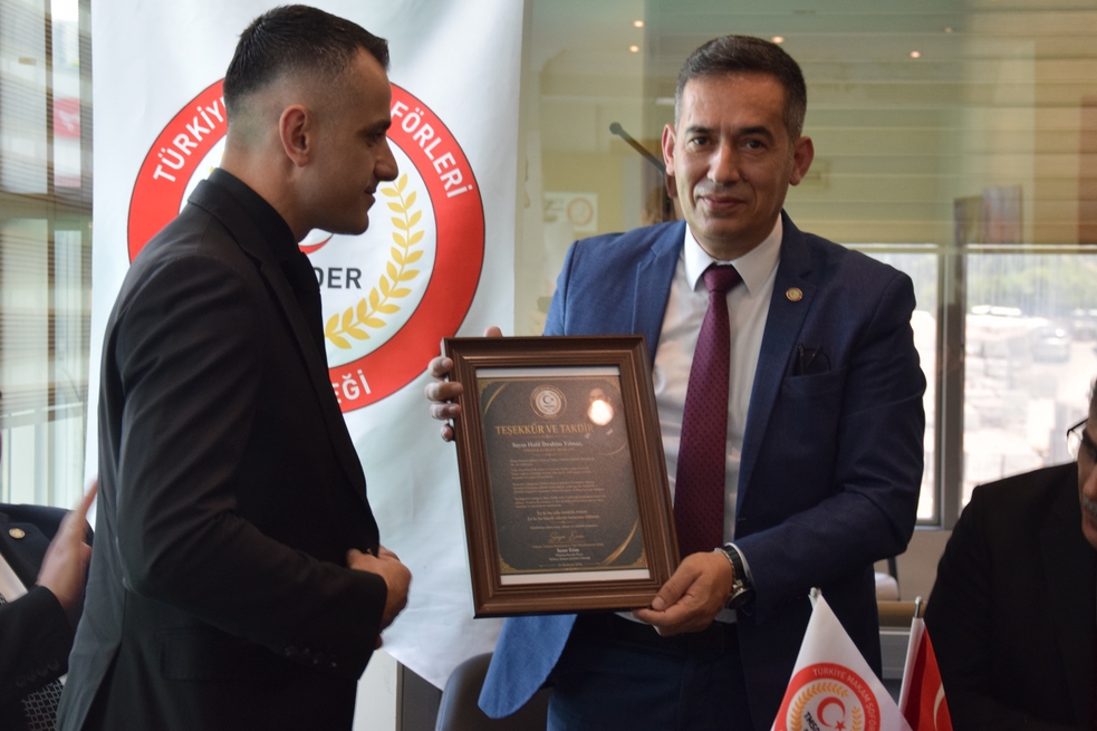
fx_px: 2498
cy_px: 345
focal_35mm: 82
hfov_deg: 24.8
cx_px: 614
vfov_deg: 16.6
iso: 800
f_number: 4.8
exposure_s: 1/60
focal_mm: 42
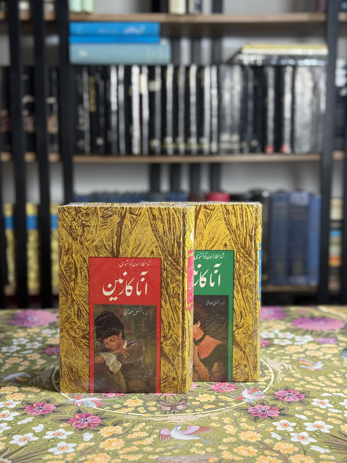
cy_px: 232
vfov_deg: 39.7
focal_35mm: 48
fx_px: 642
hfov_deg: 30.3
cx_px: 174
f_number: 1.78
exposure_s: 1/50
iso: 64
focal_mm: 6.76
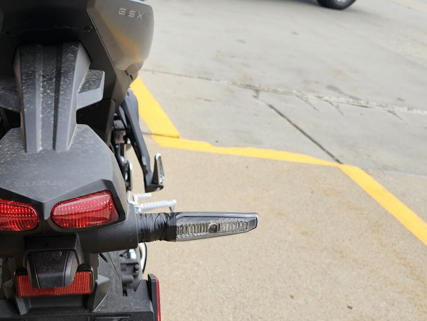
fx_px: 592
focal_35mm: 48
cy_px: 238
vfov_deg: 29.8
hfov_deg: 37.6
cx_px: 61
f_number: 1.7
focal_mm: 6.3
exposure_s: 1/180
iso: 12
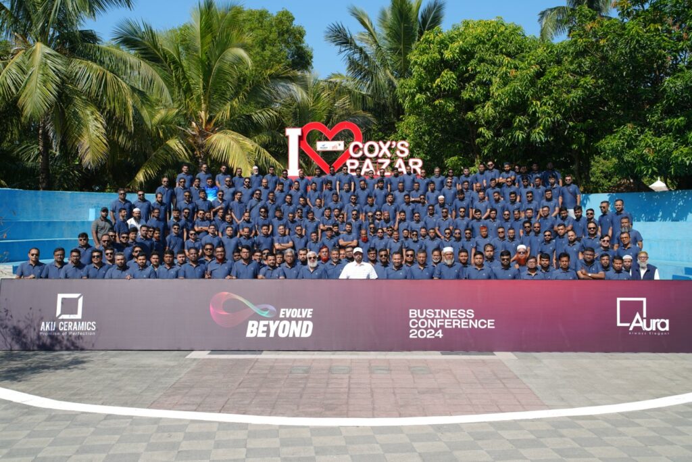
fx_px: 711
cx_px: 346
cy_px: 231
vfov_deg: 36.0
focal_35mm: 37
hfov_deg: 51.9
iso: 80
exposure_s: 1/320
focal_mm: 37
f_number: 7.1
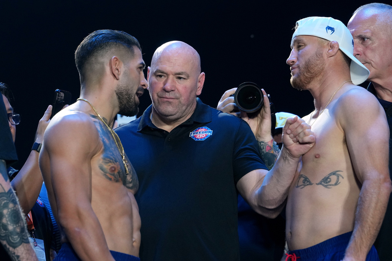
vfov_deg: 6.1
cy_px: 130
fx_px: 2449
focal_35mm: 225
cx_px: 196
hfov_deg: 9.2
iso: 1250
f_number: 3.5
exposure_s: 1/500
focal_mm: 150
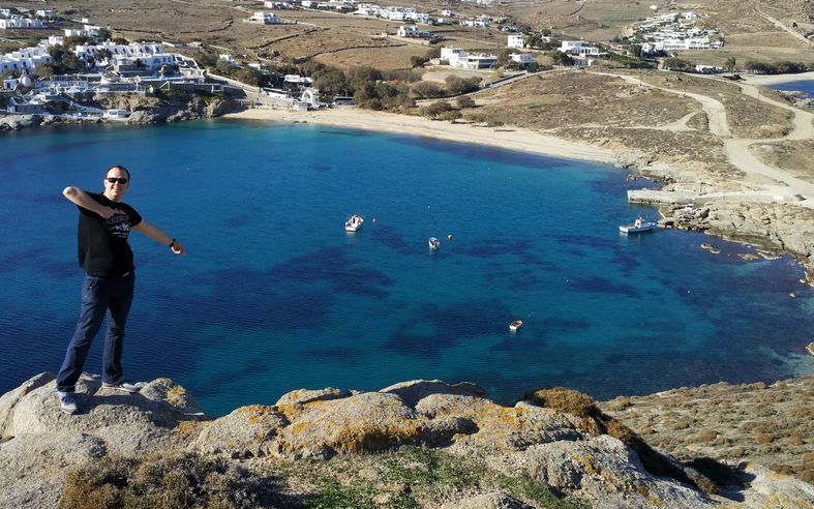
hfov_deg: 47.2
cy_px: 160
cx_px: 405
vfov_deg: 30.3
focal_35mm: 42
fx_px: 932
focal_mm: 4.12
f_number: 2
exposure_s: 1/1352
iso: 100
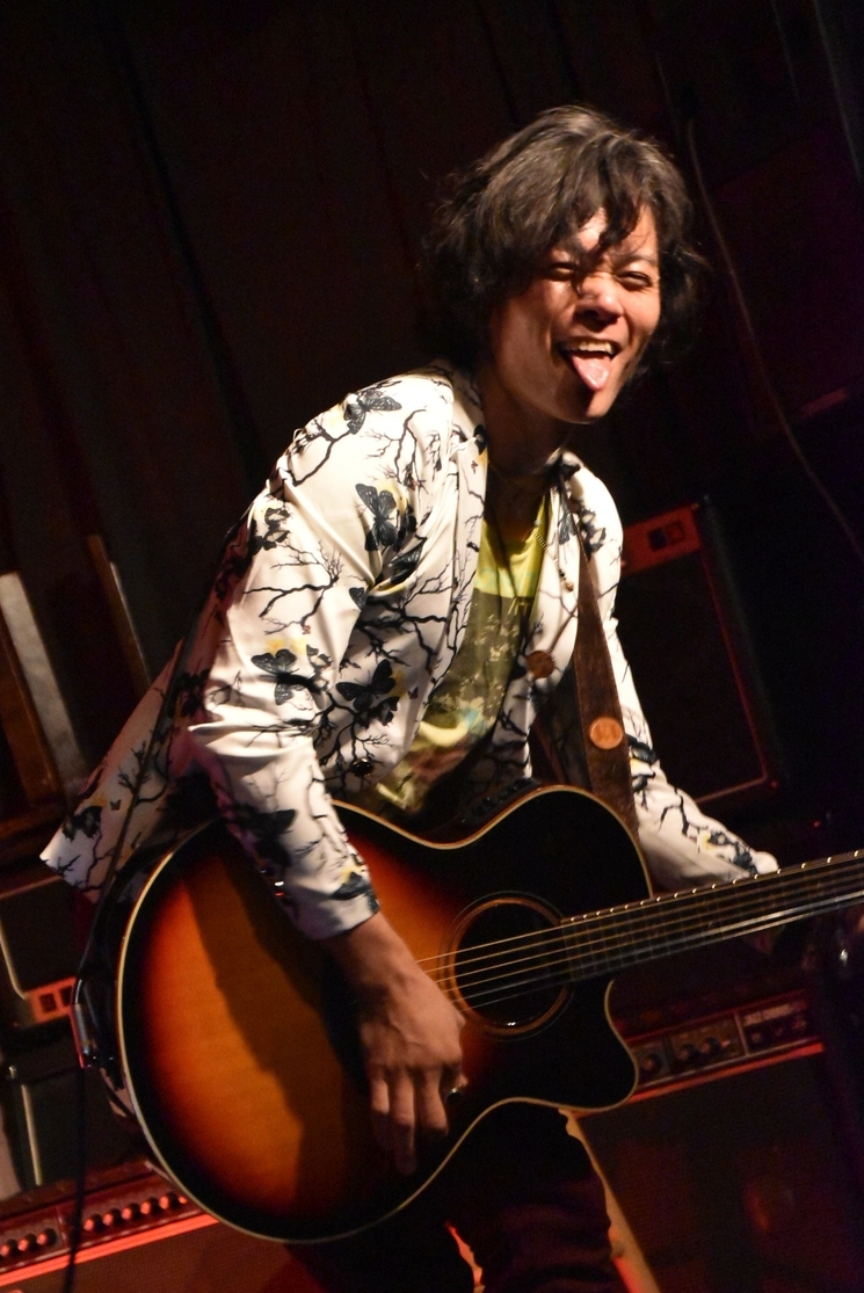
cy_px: 670
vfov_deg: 18.1
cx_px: 416
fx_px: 4061
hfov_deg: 12.1
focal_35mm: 113
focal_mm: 70
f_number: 5.3
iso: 10000
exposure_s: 1/50
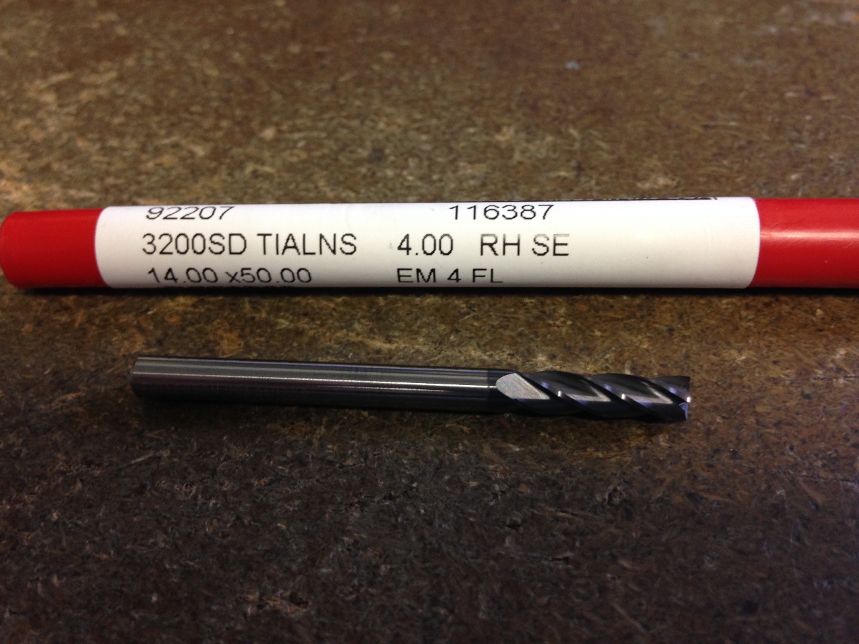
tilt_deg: -49.3
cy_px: 322
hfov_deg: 55.4
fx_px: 819
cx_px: 430
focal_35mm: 33
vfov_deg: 42.9
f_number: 2.4
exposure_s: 1/20
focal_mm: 4.12
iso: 125
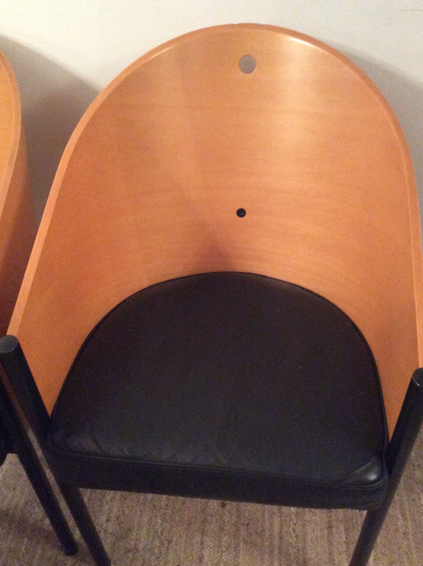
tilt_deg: -44.4
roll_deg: +1.4
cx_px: 216
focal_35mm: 35
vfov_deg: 52.7
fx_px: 572
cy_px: 285
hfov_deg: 40.6
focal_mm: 3.3
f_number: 2.4
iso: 640
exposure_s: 1/17
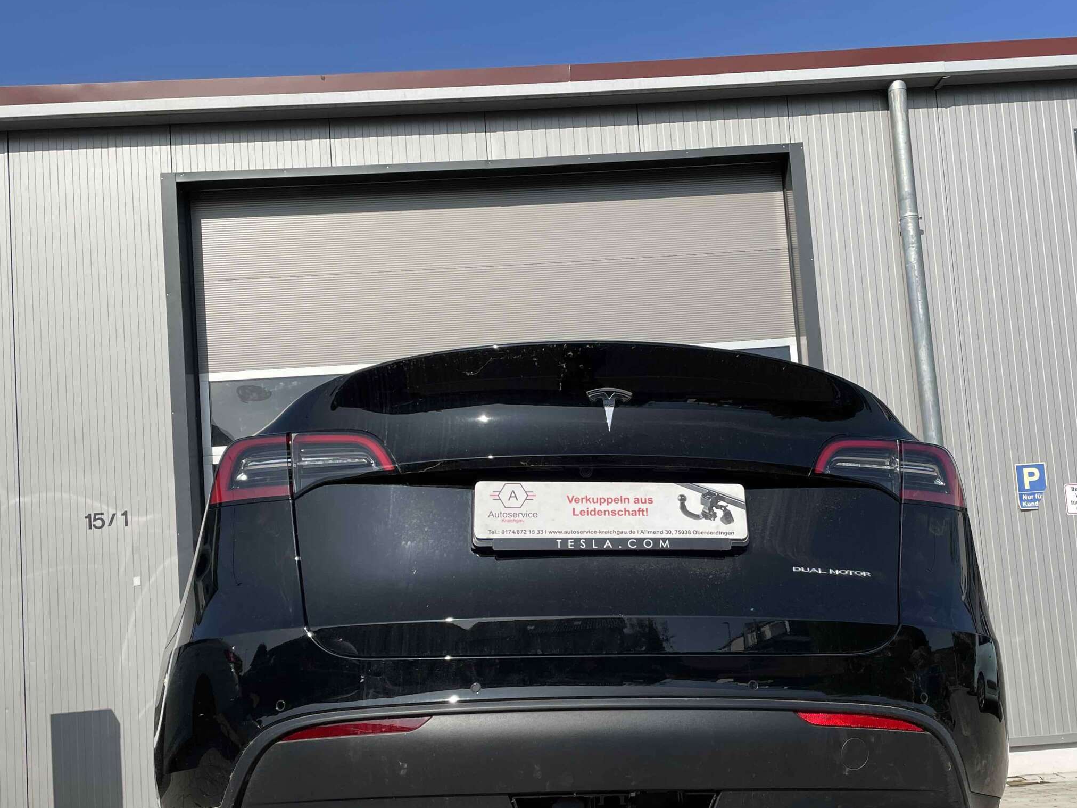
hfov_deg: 50.0
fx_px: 1151
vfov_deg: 38.3
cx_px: 605
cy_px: 521
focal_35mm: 37
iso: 32
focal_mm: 4.2
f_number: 1.6
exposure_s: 1/4651
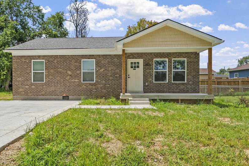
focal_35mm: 26
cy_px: 89
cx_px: 105
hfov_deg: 68.9
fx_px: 180
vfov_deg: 49.5
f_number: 11
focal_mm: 16
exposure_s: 1/200
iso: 400
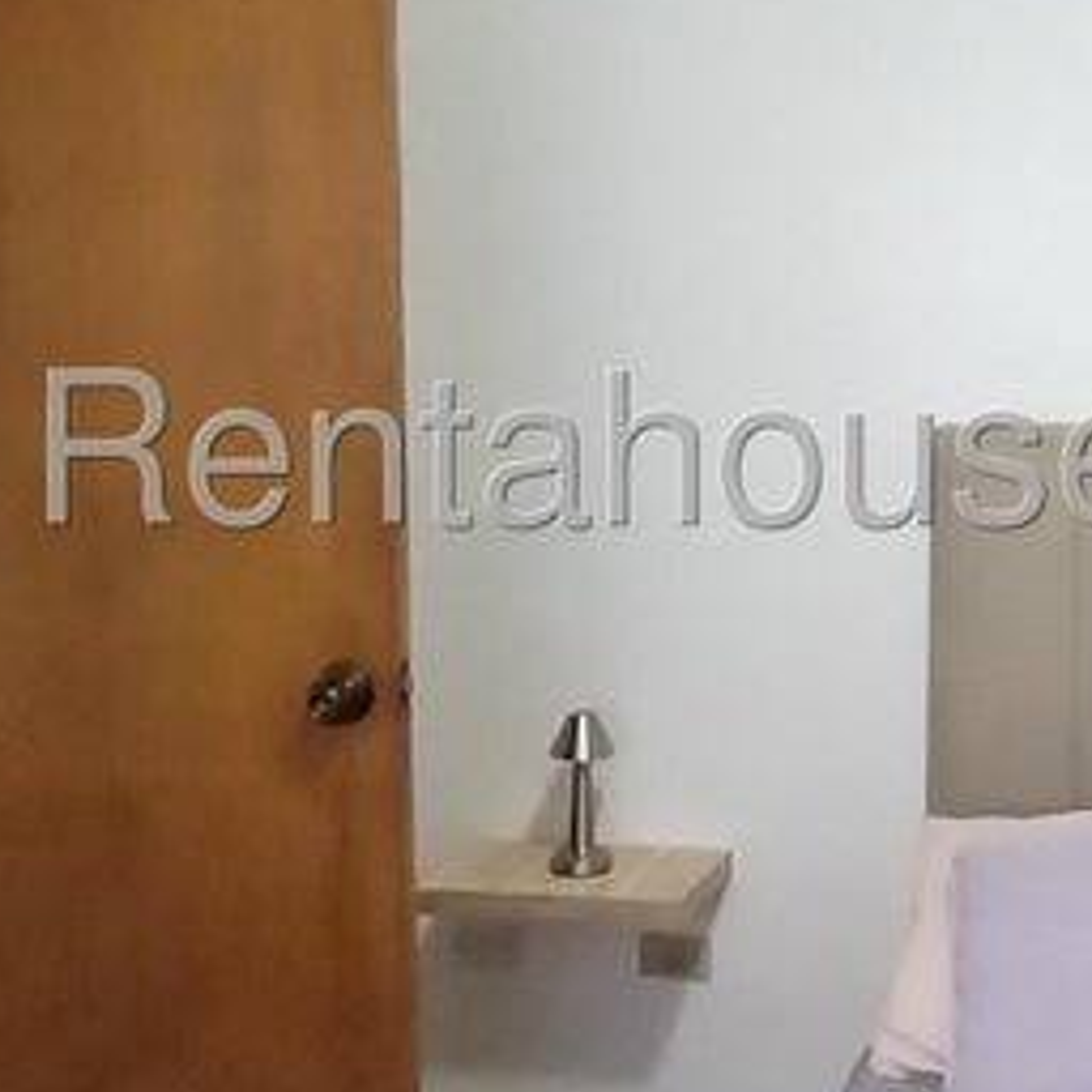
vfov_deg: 33.9
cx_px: 1137
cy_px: 448
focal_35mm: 50
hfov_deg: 31.1
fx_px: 1785
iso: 856
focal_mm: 1.42
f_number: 2.2
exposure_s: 1/20
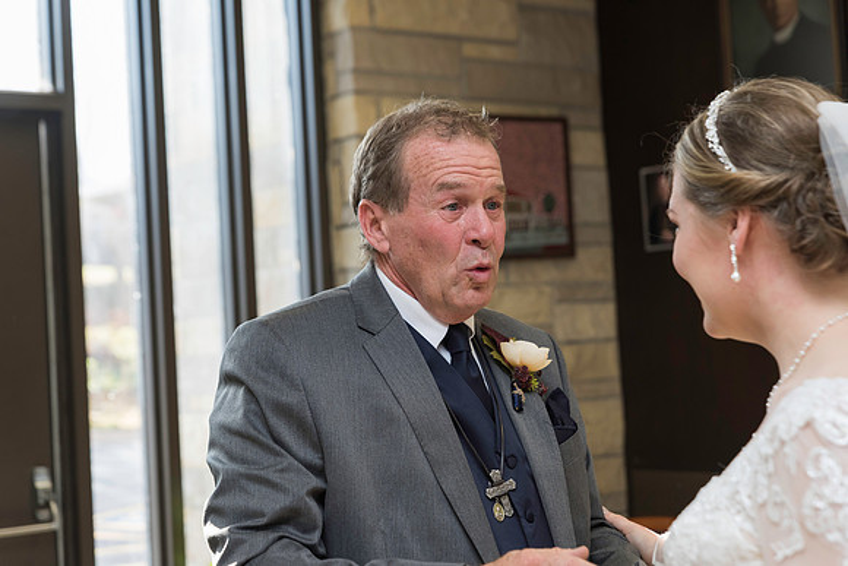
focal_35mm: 70
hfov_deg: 28.8
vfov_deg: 19.5
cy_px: 283
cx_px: 424
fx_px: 1649
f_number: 4.5
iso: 640
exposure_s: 1/200
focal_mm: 70
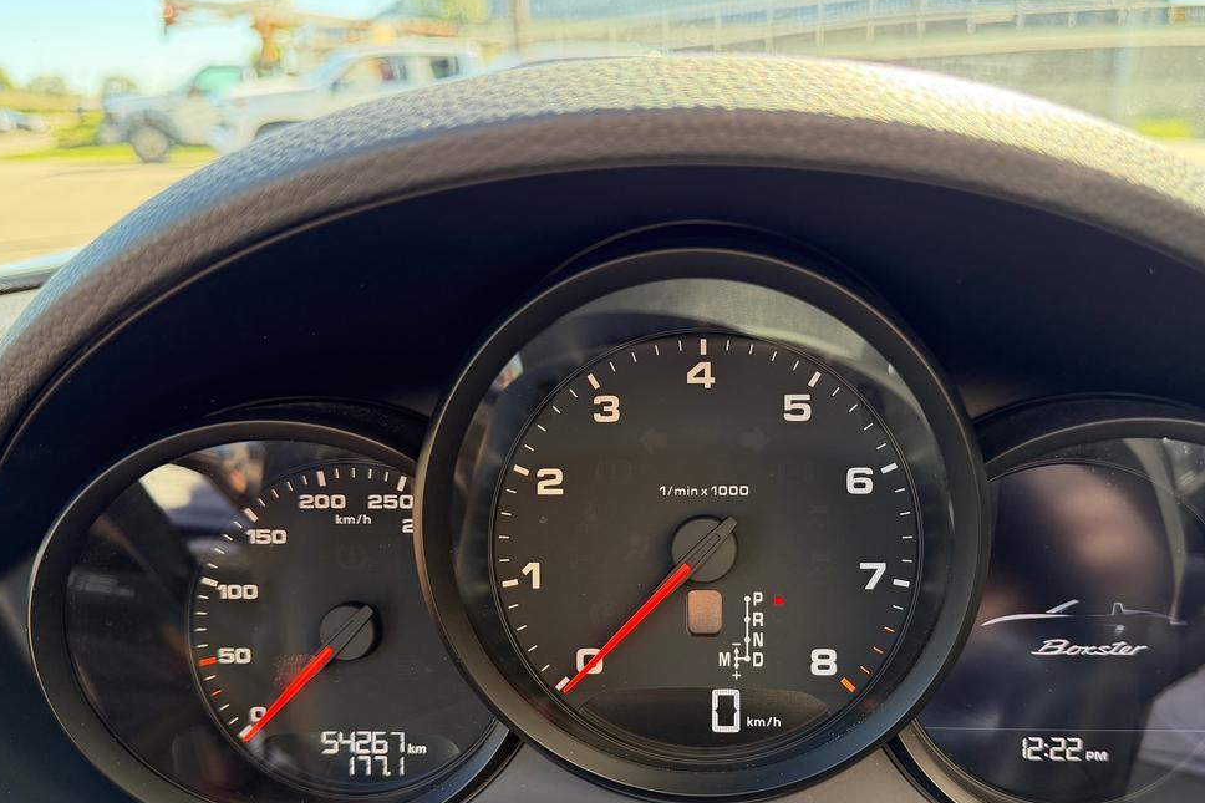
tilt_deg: -19.5
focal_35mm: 33
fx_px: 1104
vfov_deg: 39.6
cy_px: 524
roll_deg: -0.1
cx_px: 687
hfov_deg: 57.0
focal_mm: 6.76
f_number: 1.78
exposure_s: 1/220
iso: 200
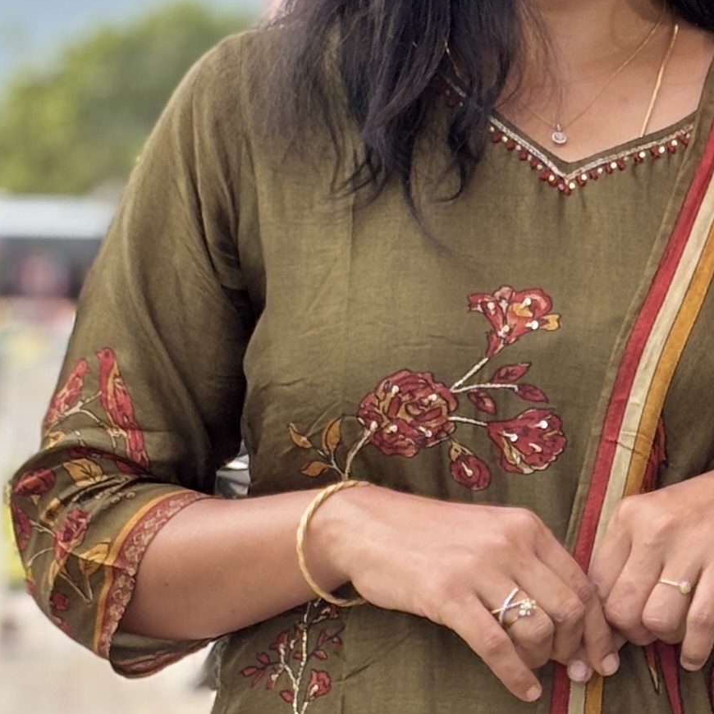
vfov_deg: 8.1
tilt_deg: -6.6
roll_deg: -0.1
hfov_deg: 8.2
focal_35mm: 213
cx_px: 668
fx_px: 4971
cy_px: 888
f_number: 1.6
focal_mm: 5.96
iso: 32
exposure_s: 1/396
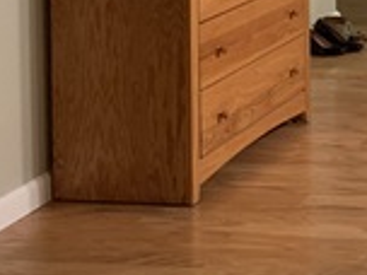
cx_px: 718
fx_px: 1209
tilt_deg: -3.2
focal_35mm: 114
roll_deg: -1.6
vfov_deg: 12.3
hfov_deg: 14.5
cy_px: -162
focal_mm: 4.25
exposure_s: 1/60
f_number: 1.8
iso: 200
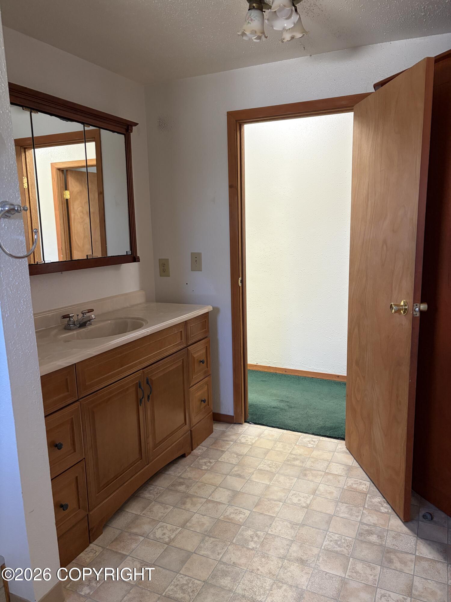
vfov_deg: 67.3
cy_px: 301
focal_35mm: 26
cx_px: 226
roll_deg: +0.9
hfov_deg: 53.1
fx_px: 452
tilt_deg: -9.2
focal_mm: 5.96
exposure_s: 1/60
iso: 160
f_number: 1.6
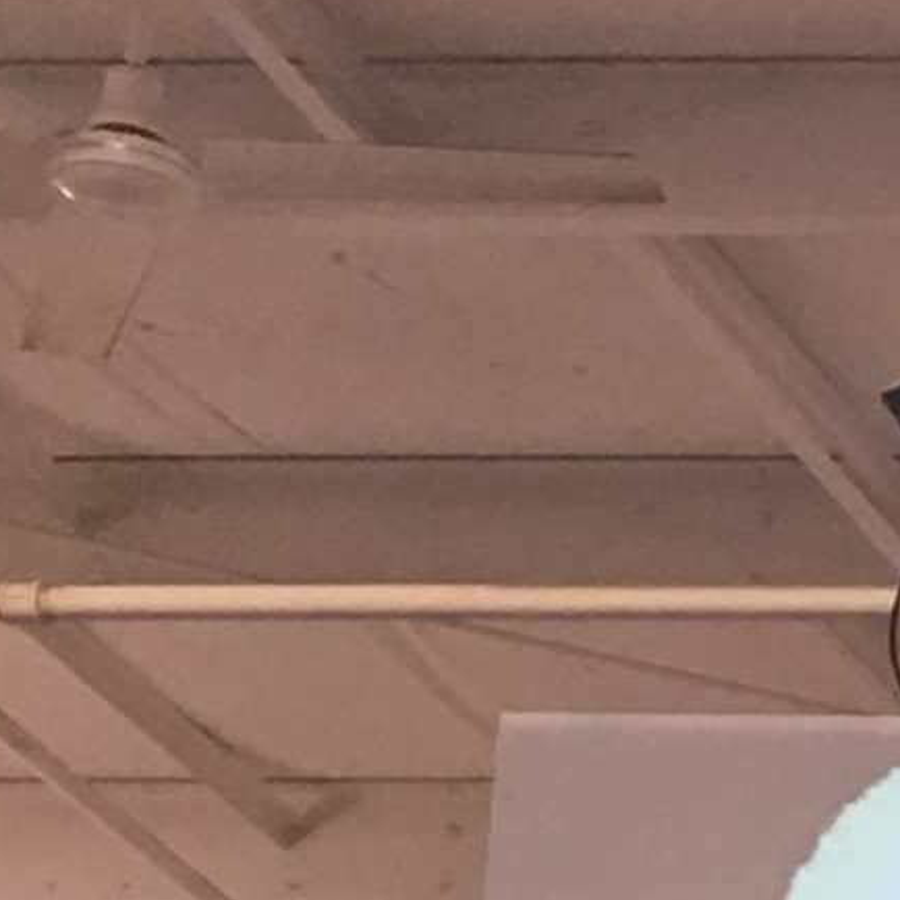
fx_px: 7001
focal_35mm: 238
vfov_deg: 6.9
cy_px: 2211
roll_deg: -1.2
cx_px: 3625
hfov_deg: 6.1
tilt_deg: +9.9
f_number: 2.2
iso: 40
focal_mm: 4.15
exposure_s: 1/15
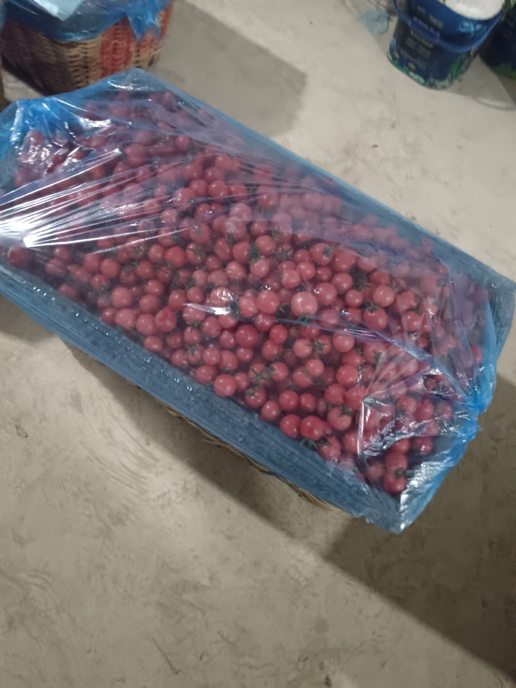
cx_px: 258
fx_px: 537
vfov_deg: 65.3
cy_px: 344
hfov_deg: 51.3
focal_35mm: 27
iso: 5057
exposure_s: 1/33.3
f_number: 1.9
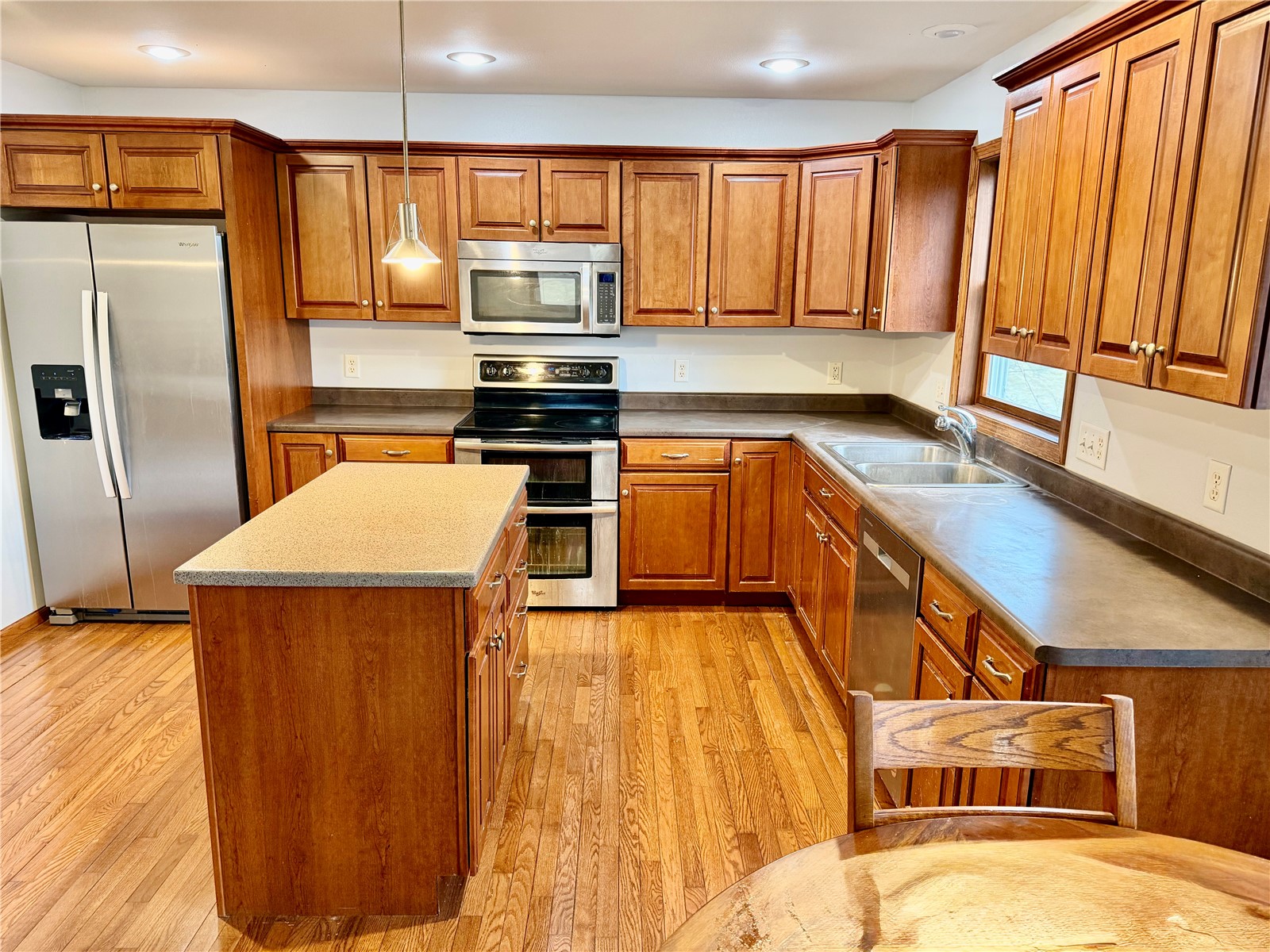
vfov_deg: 56.8
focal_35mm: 24
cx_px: 635
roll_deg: -1.3
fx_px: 881
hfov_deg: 71.6
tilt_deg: -11.9
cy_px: 476
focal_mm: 6.76
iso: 250
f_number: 1.78
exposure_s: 1/60
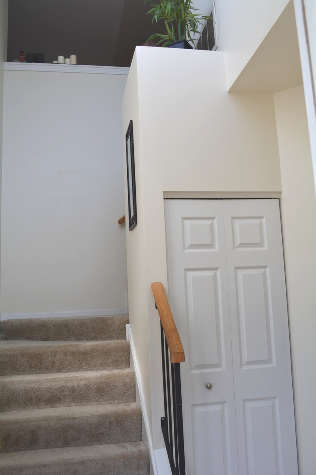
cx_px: 158
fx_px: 474
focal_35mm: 36
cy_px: 238
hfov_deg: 36.9
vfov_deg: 53.1
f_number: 5.6
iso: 200
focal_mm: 24
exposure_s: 1/125
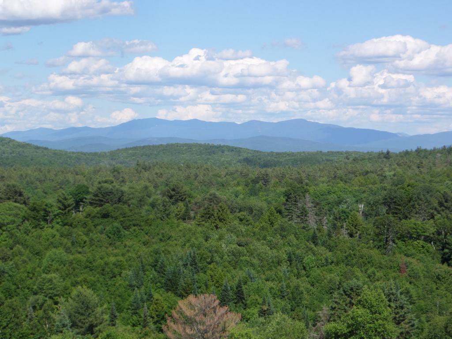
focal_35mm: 104
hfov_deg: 18.9
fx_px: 1358
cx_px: 226
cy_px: 170
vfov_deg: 14.2
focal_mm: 17
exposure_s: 1/750
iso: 100
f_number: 4.4
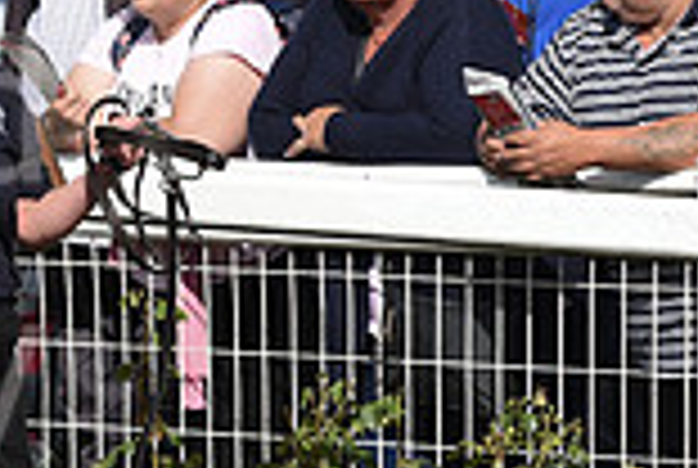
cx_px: -531
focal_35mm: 746
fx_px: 14492
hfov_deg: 2.7
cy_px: 151
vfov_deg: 1.9
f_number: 6.3
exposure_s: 1/3200
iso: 640
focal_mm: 200
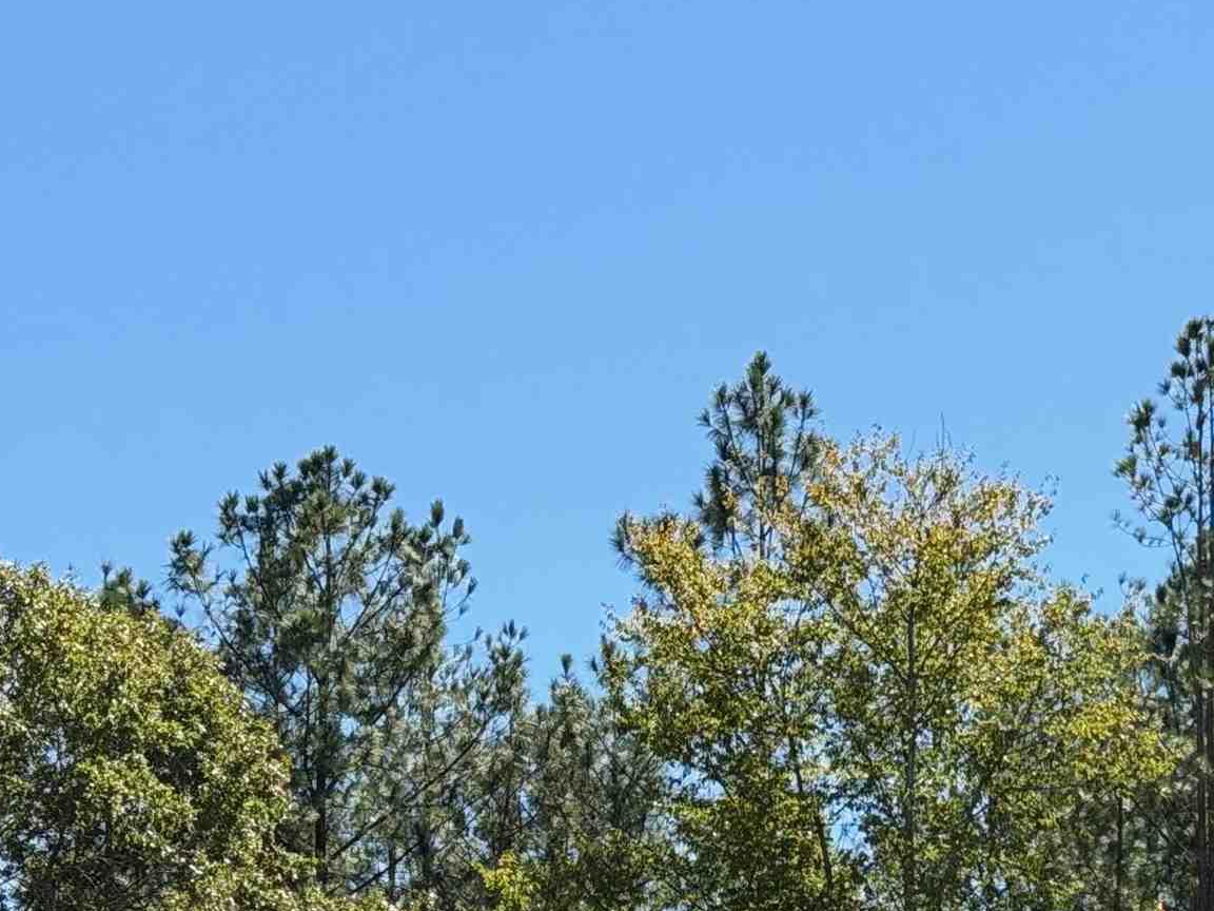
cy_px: 1133
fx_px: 4489
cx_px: 1340
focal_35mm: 128
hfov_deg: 15.0
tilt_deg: +6.0
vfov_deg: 11.3
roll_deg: +0.8
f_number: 1.78
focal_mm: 6.76
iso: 64
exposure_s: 1/2208
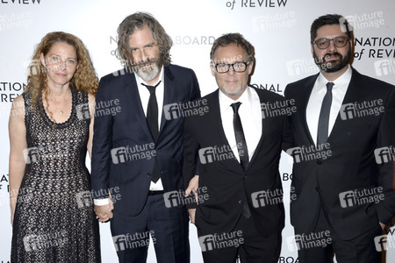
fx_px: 483
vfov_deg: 30.5
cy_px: 132
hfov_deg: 44.5
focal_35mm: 44
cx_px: 198
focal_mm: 44
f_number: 8
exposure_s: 1/250
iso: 800
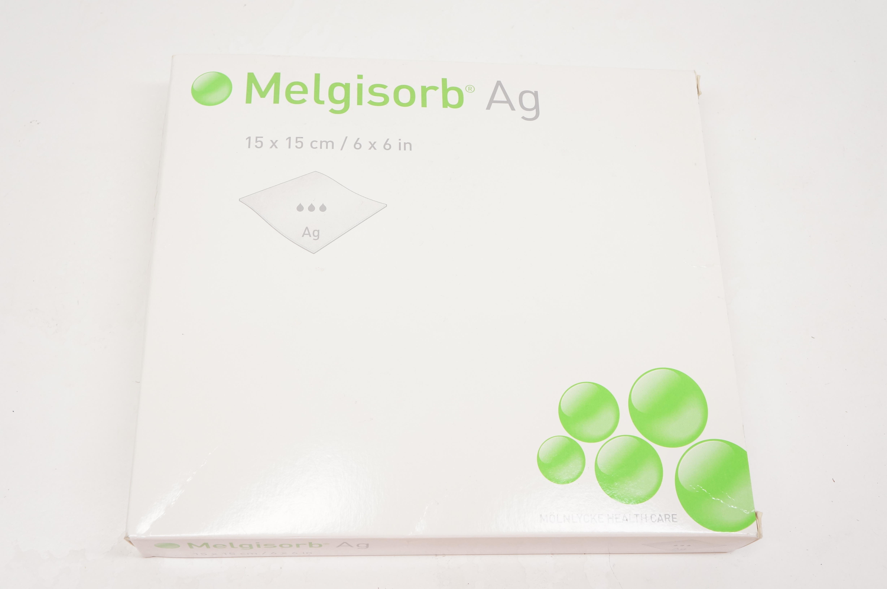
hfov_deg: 49.6
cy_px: 294
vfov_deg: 34.1
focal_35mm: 39
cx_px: 444
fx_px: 960
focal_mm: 26
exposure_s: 1/100
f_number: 7.1
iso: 800
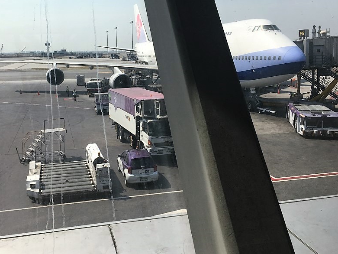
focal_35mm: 38
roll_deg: +1.3
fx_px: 371
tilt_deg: -8.7
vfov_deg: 37.6
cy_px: 104
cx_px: 143
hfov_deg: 48.8
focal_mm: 4.15
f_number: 2.2
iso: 25
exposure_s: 1/496
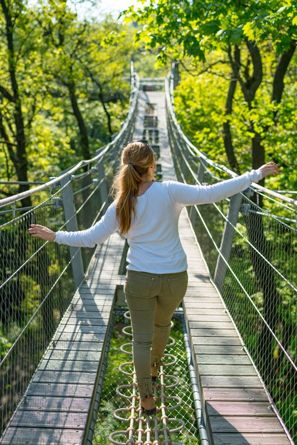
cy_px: 222
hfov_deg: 37.8
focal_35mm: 35
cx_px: 148
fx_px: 433
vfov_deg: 54.4
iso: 50
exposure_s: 1/1600
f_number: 2
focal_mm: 35
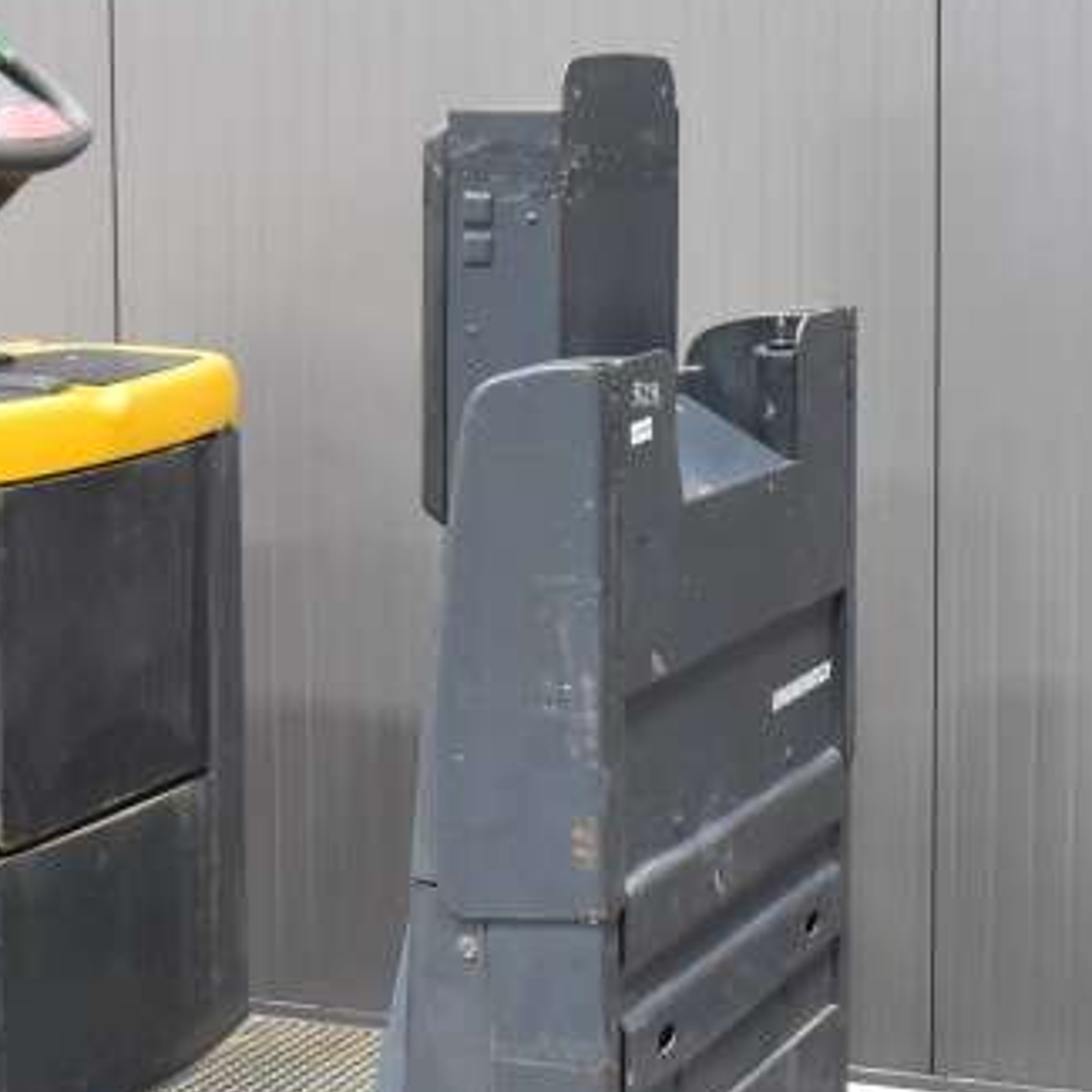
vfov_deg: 18.5
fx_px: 3355
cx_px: 491
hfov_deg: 18.5
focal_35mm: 94
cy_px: 494
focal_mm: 20
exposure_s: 1/50
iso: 1600
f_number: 4
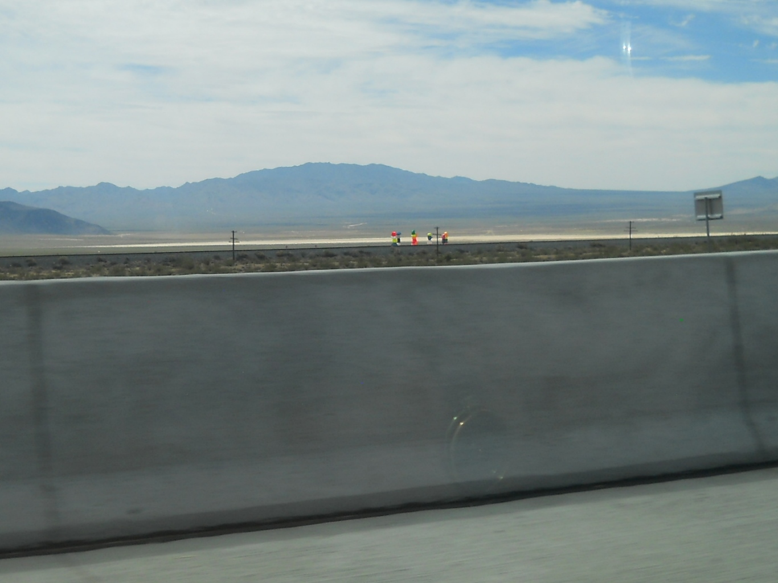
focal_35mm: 41
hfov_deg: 45.8
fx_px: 921
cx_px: 389
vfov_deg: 35.1
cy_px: 292
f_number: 5.5
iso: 80
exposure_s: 1/500
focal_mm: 6.72
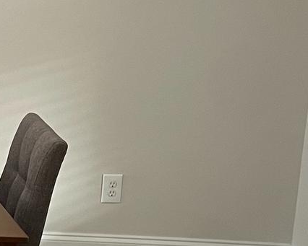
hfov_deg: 13.1
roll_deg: -0.9
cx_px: -351
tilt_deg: -9.6
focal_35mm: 122
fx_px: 1112
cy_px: 69
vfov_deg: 12.6
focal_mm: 4.2
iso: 125
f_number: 1.6
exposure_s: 1/60
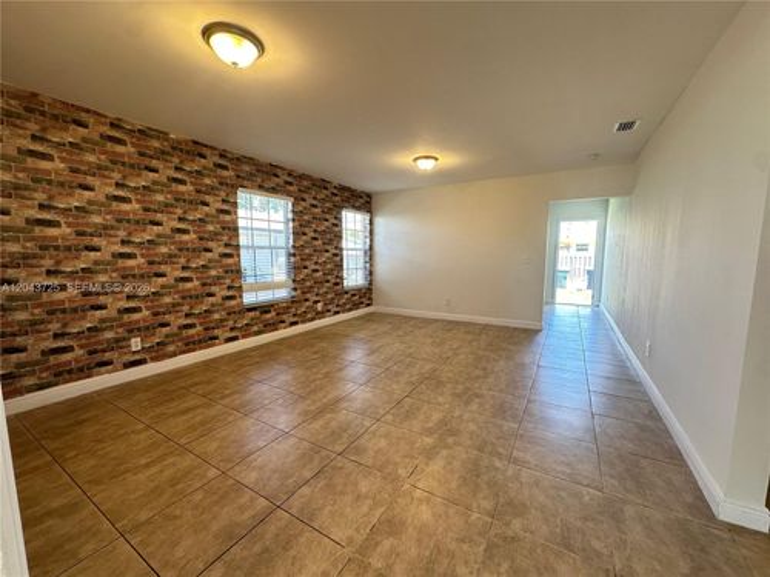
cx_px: 385
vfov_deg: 85.7
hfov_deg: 102.1
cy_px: 288
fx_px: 311
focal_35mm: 14
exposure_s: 1/120
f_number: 2.2
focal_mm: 2.22
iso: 125
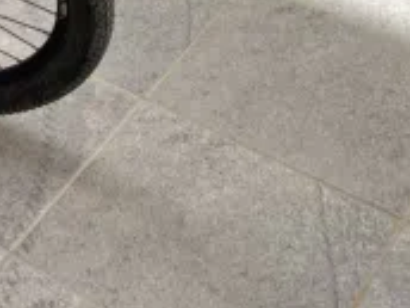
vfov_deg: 14.1
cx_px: -238
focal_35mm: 97
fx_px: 1149
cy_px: -186
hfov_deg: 17.7
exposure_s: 1/1086
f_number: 1.6
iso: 50
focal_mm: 5.1
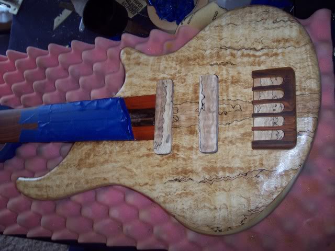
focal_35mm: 38
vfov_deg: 37.7
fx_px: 368
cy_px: 126
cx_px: 168
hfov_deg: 49.0
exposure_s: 1/30
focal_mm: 8
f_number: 2.8
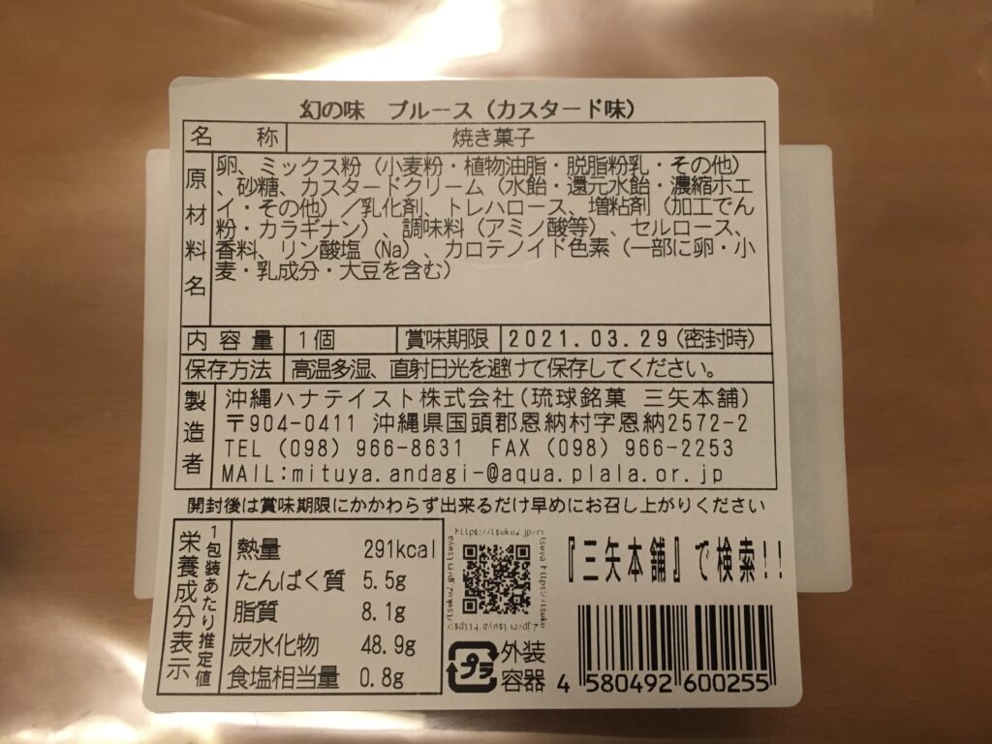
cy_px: 372
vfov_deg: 48.2
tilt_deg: -54.9
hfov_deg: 61.7
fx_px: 831
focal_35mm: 29
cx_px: 496
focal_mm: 4.15
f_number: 2.2
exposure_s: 1/30
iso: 125
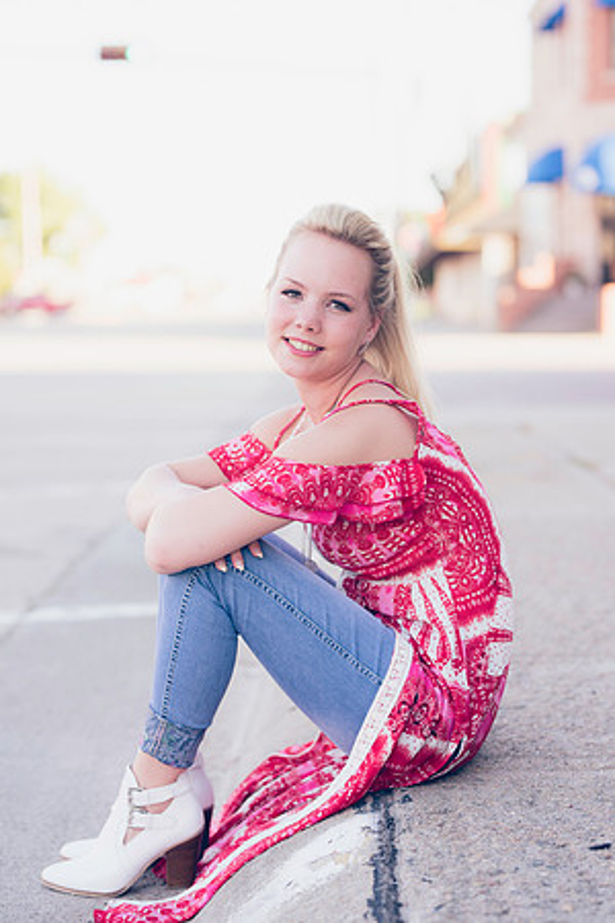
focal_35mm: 85
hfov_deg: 16.1
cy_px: 462
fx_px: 2178
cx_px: 308
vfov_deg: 23.9
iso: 125
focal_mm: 85
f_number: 2.8
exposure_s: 1/200
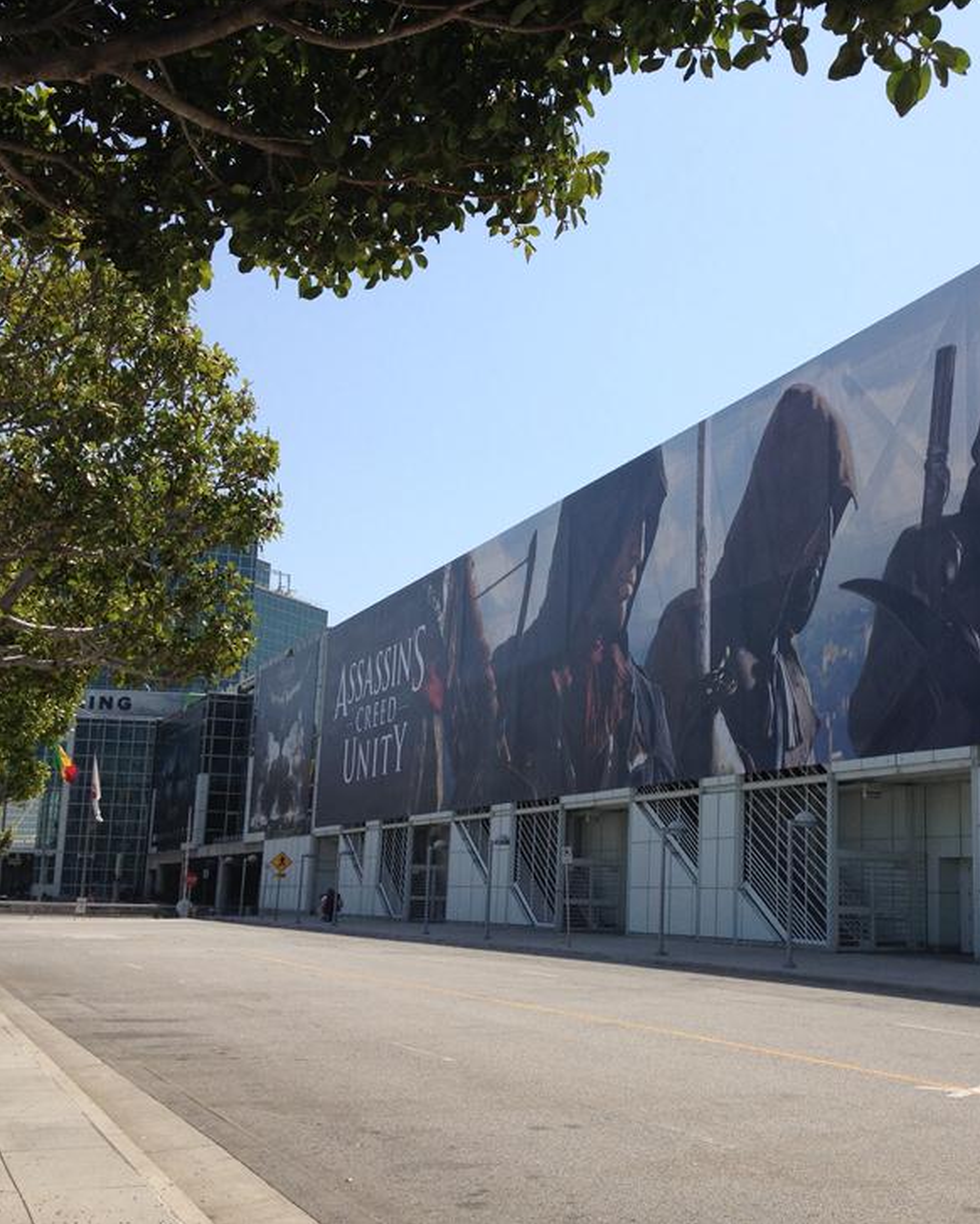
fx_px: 1667
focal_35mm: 46
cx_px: 688
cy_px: 609
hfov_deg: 32.4
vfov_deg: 40.3
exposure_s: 1/1842
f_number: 2.4
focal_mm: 4.28
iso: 50
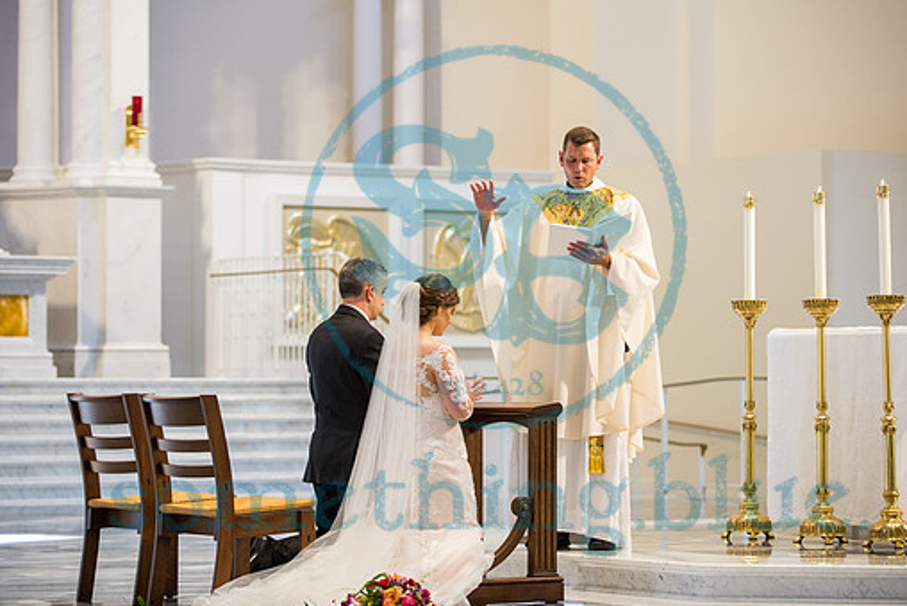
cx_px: 477
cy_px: 301
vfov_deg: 11.1
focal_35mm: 124
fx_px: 3125
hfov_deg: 16.5
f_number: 2.8
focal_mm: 105
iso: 1250
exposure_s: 1/250
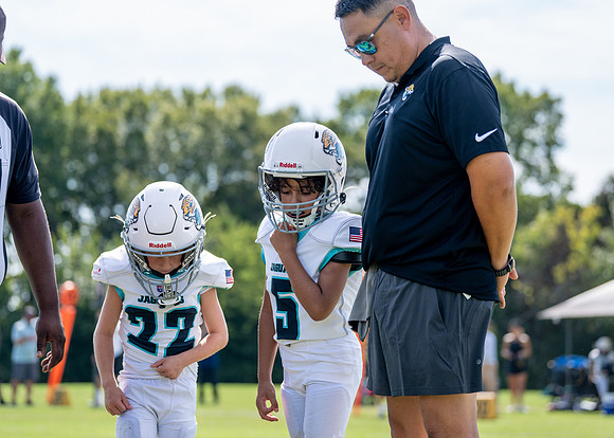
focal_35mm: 106
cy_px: 203
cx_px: 314
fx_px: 1850
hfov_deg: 18.8
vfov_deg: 13.5
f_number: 2.8
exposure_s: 1/2500
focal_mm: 94
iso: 200
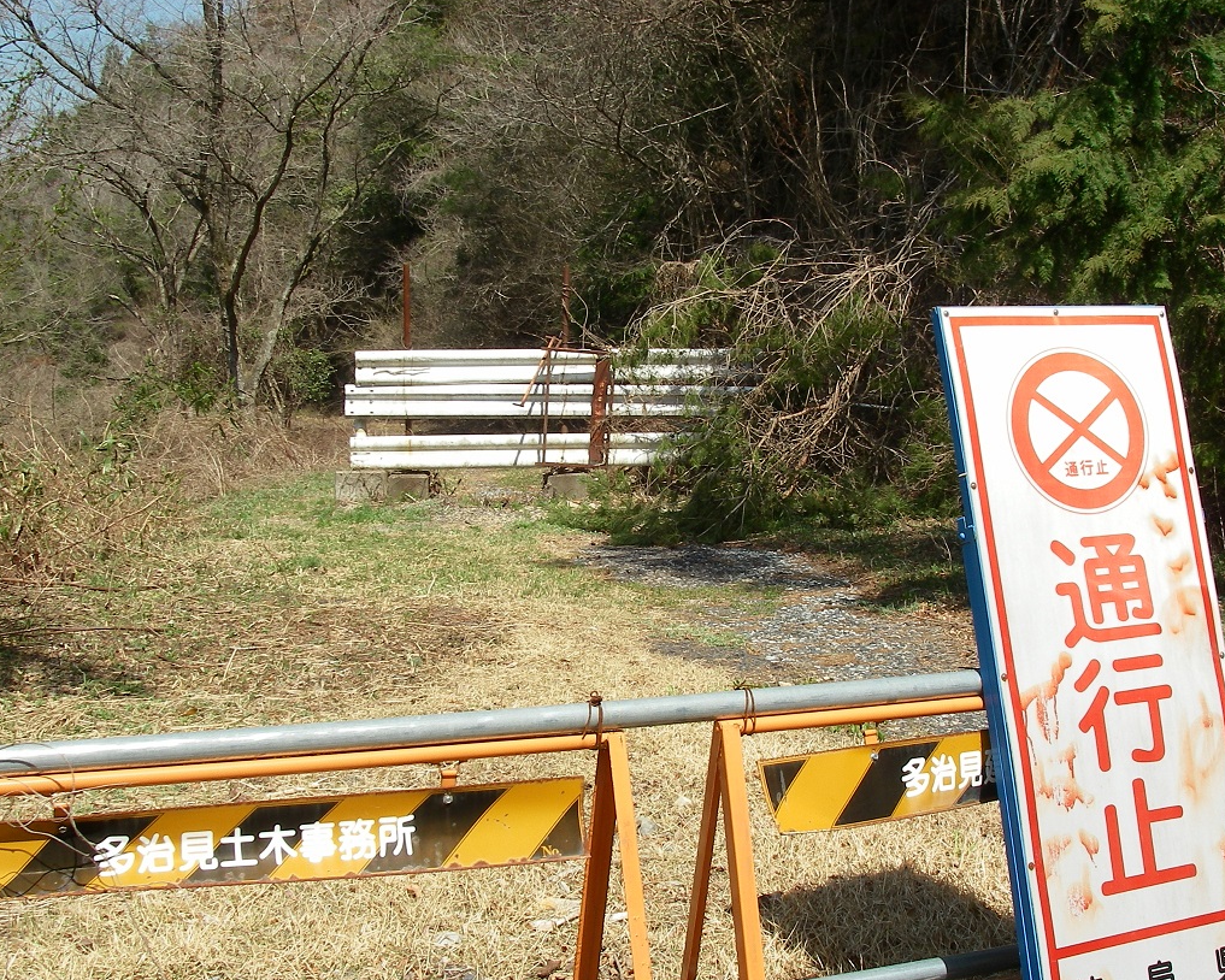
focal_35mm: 42
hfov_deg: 43.8
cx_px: 605
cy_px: 508
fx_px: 1523
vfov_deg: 35.7
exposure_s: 1/160
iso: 64
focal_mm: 6.3
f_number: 6.6
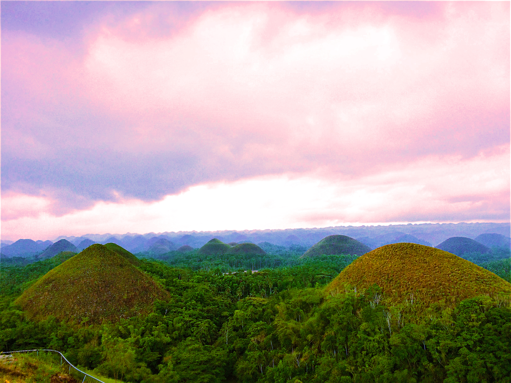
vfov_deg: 48.2
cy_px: 192
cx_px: 256
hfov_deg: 61.7
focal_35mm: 29
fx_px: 428
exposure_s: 1/120
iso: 32
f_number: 2.2
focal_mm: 4.15
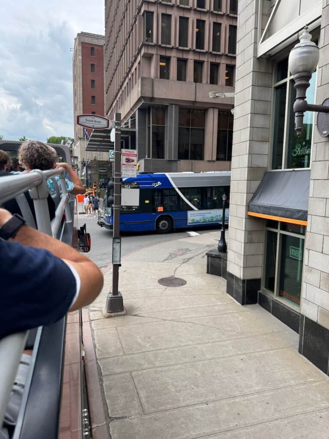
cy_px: 220
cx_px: 164
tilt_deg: -7.3
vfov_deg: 71.6
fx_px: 304
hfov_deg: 56.8
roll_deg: +0.2
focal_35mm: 24
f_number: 1.78
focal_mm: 6.76
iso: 80
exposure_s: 1/1112
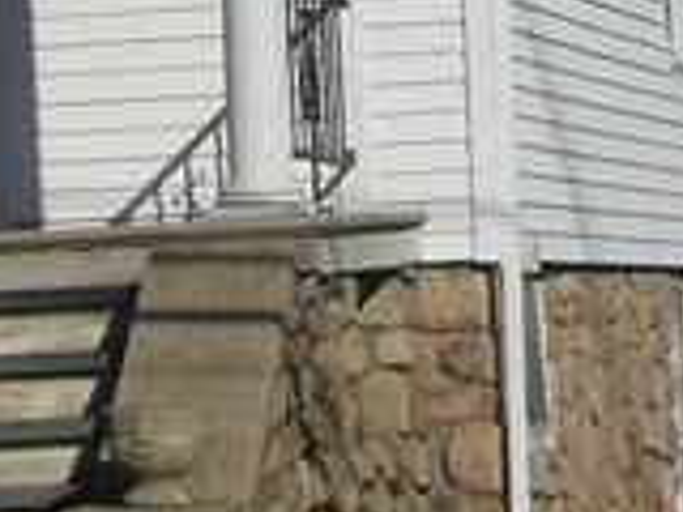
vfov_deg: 5.3
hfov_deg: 7.2
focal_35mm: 276
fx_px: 5446
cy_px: -256
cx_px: 295
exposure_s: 1/800
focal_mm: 7.7
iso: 125
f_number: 7.5
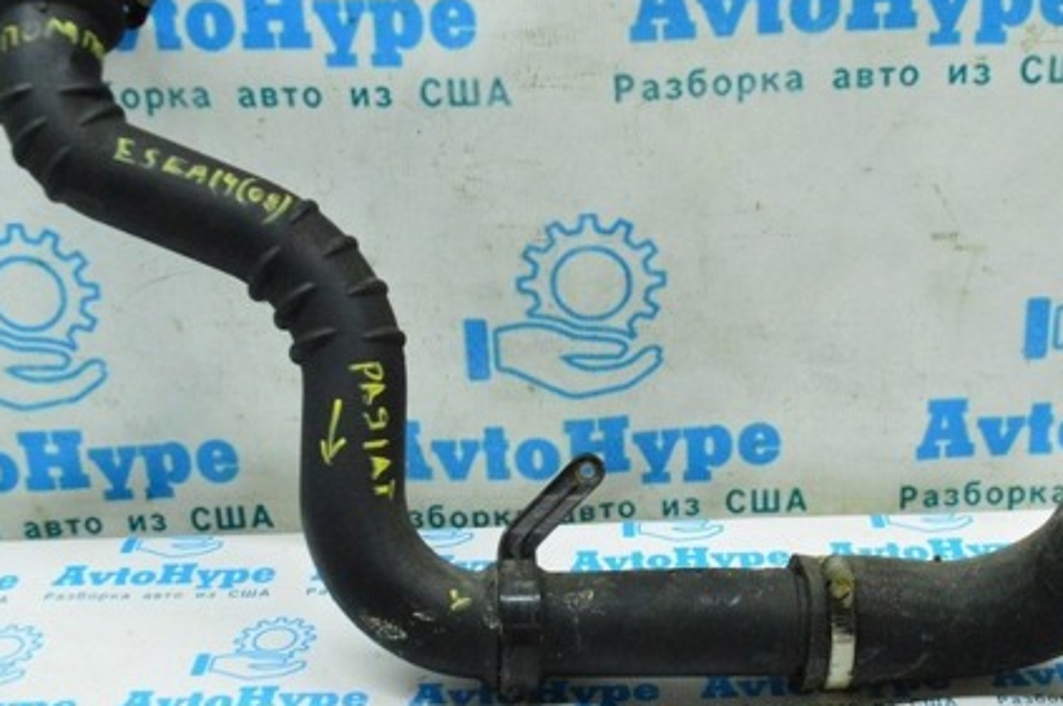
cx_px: 598
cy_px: 325
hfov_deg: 35.2
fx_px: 1674
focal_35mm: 57
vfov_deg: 23.8
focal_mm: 25
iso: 6400
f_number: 6.3
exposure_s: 1/400
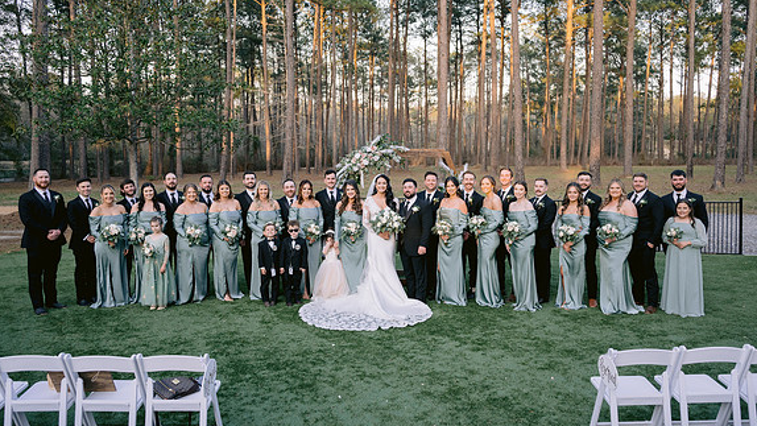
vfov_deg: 38.8
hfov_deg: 64.3
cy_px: 176
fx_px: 602
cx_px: 381
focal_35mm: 30
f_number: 4
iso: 400
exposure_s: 1/200
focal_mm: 28
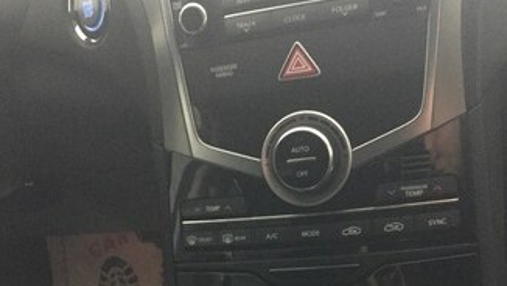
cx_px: 261
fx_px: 646
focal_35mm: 48
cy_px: 326
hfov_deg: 42.9
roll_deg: +17.8
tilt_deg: -43.6
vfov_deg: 23.2
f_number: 2.2
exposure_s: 1/17
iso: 500
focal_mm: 4.15
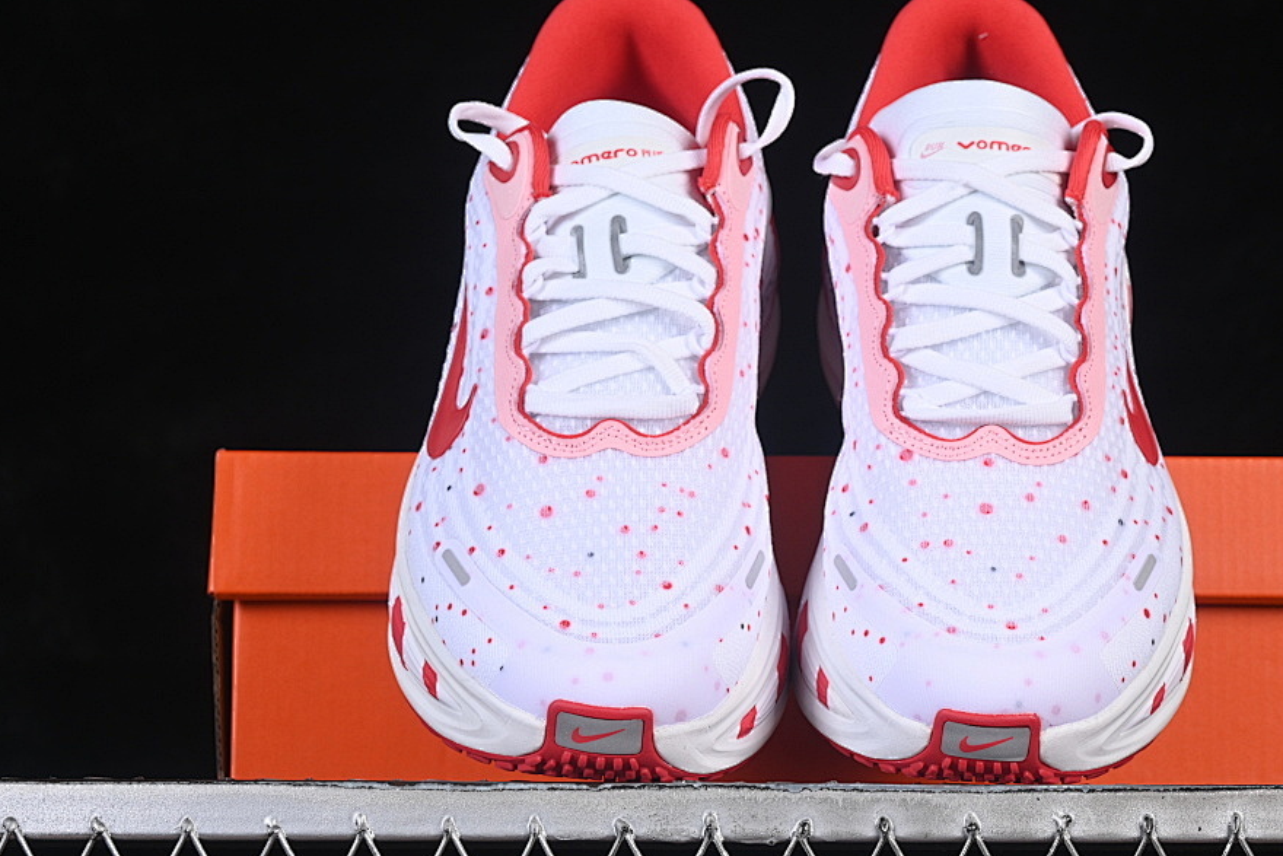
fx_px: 3279
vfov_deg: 14.9
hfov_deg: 22.1
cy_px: 456
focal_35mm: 92
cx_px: 777
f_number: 8
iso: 160
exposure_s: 1/80
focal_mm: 50
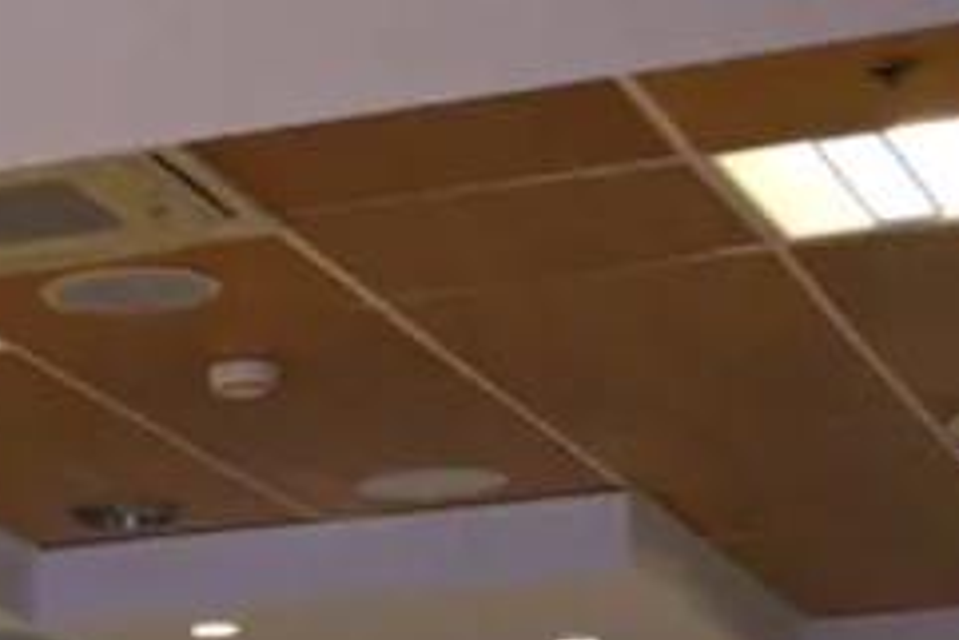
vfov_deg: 8.4
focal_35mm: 150
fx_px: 4008
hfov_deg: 12.2
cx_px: -891
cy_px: 1522
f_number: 5.6
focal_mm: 21
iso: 3200
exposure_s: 1/125
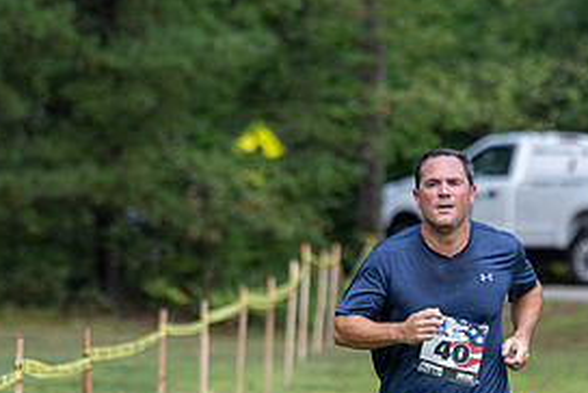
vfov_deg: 3.2
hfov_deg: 4.8
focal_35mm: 426
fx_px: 6965
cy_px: 360
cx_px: 478
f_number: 4.5
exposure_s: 1/640
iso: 320
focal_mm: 200
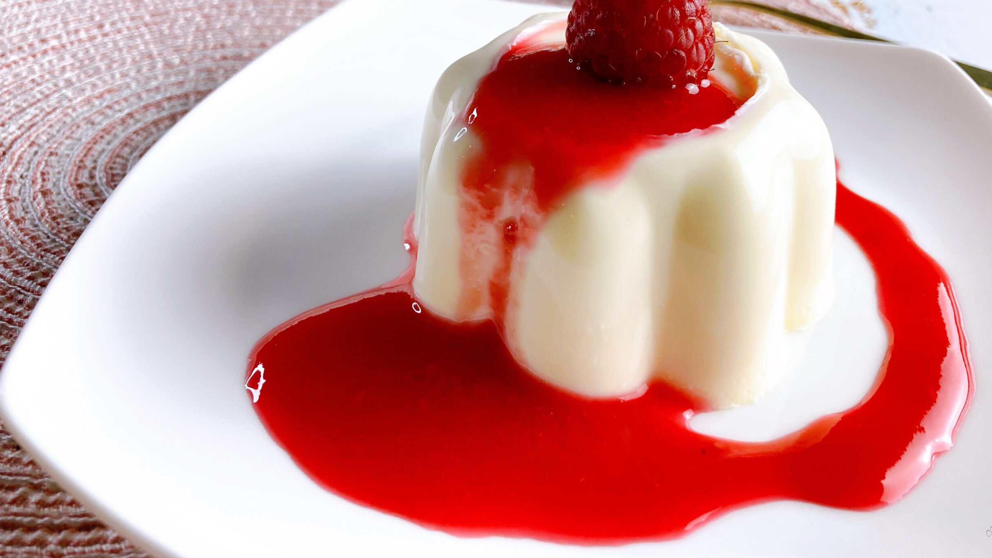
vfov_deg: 36.2
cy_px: 177
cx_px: 508
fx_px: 842
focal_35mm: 32
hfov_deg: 61.0
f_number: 1.8
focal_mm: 3.99
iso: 64
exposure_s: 1/100
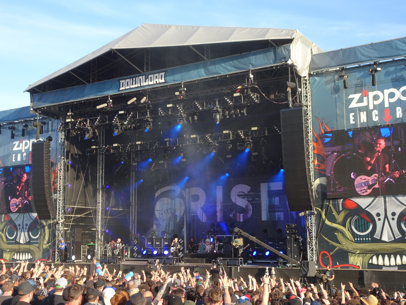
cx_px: 185
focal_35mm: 48
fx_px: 563
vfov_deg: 30.3
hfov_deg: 39.6
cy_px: 150
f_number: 4.5
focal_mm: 7.58
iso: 80
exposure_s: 1/160
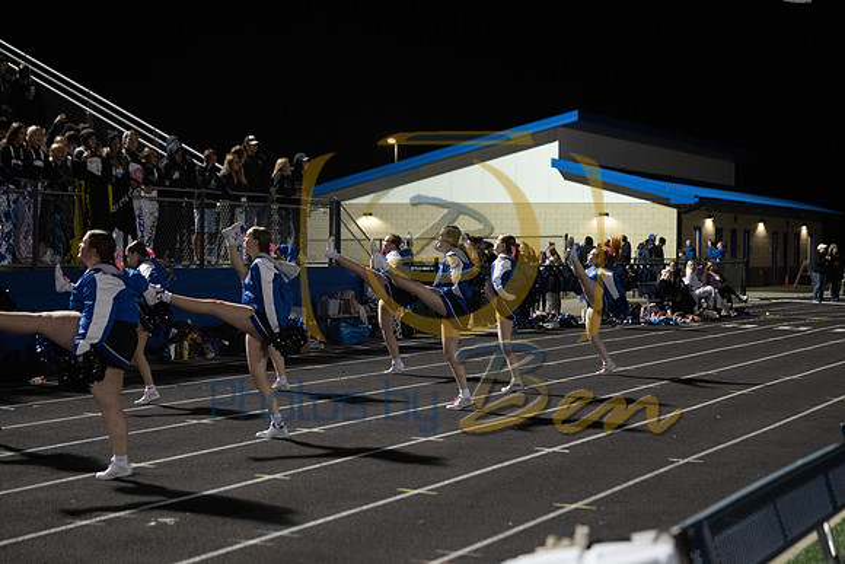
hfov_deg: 28.8
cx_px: 422
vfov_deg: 19.5
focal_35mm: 70
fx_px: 1643
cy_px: 282
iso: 4000
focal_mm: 70
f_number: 2.8
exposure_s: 1/400
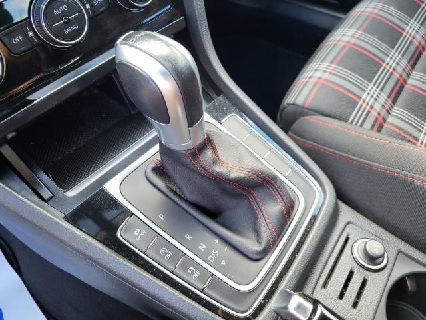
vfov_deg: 53.1
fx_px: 320
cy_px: 160
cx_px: 213
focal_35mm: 26
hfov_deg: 67.3
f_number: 1.8
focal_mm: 5.4
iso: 200
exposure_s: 1/120
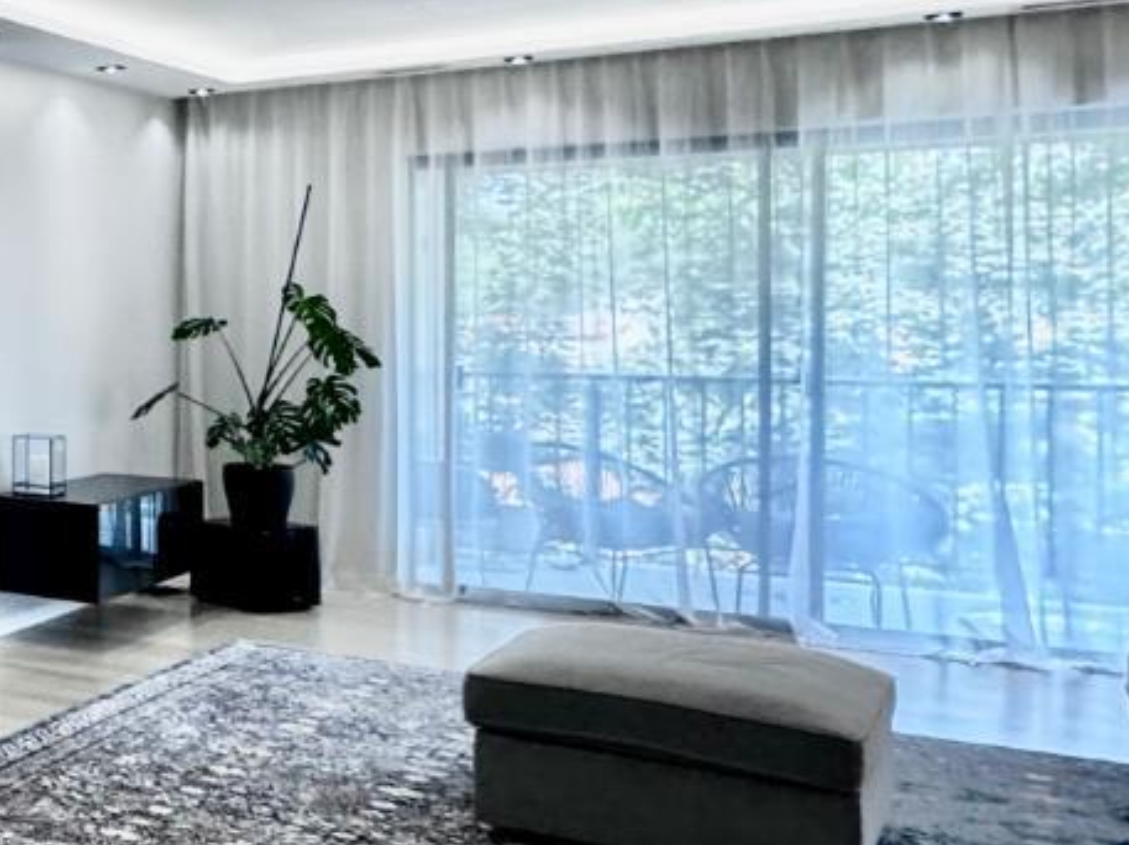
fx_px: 1499
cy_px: 320
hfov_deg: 25.8
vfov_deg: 31.3
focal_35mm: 46
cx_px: -687
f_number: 2.2
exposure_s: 1/120
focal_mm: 2.22
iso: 250
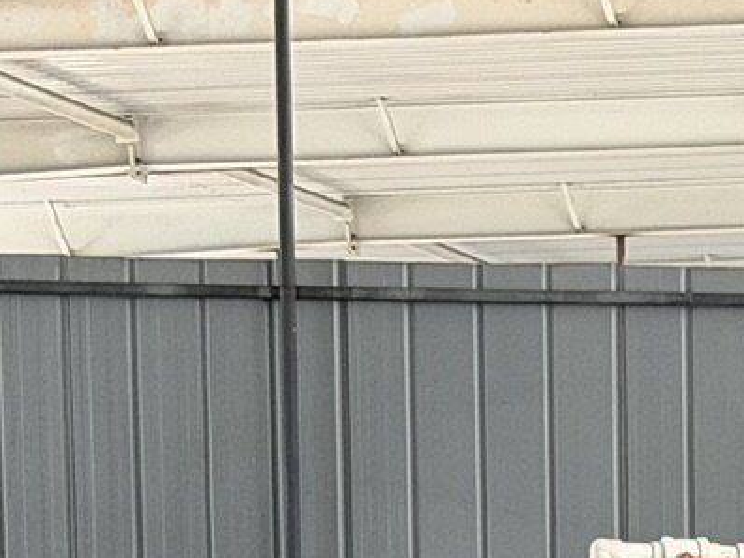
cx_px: 1441
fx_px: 5330
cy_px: 1343
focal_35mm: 248
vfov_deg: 5.8
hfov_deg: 7.7
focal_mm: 6.76
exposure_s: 1/50
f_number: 1.78
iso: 250
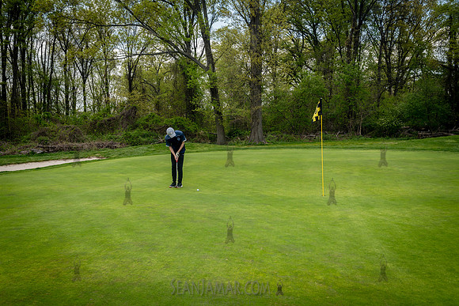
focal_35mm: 35
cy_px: 153
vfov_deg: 37.9
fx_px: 446
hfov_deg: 54.4
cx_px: 230
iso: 200
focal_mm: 35
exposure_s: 1/160
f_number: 7.1
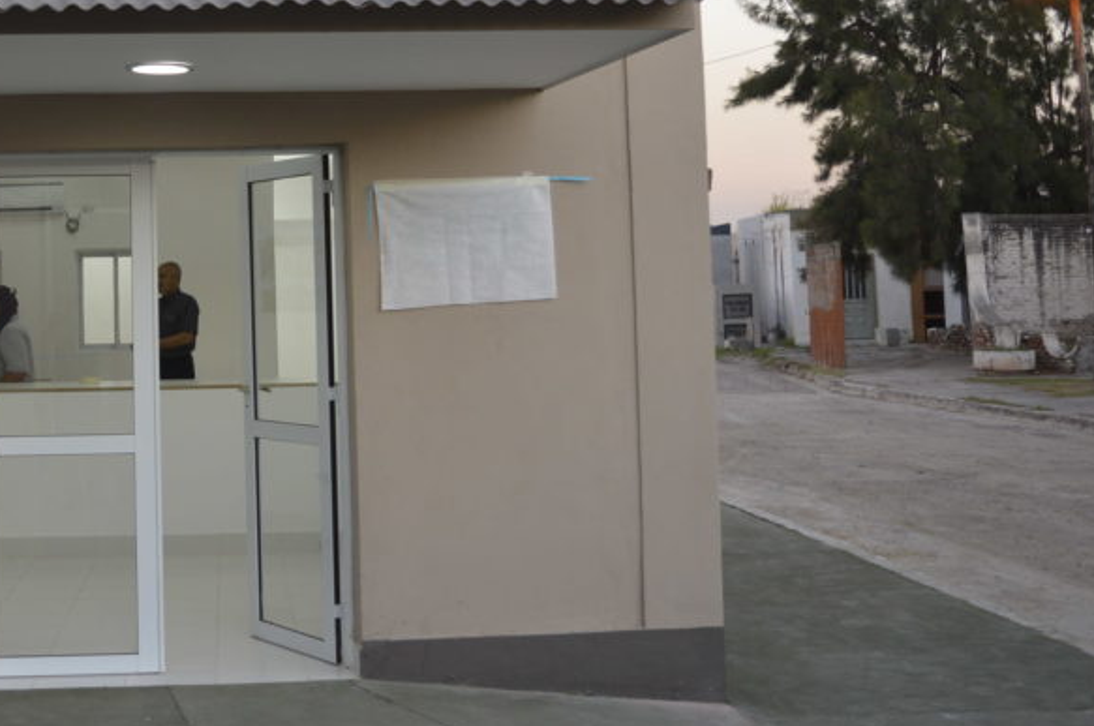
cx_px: 184
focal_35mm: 58
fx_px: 1760
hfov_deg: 33.3
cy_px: 174
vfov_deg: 23.1
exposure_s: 1/80
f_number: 4.5
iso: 400
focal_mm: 22
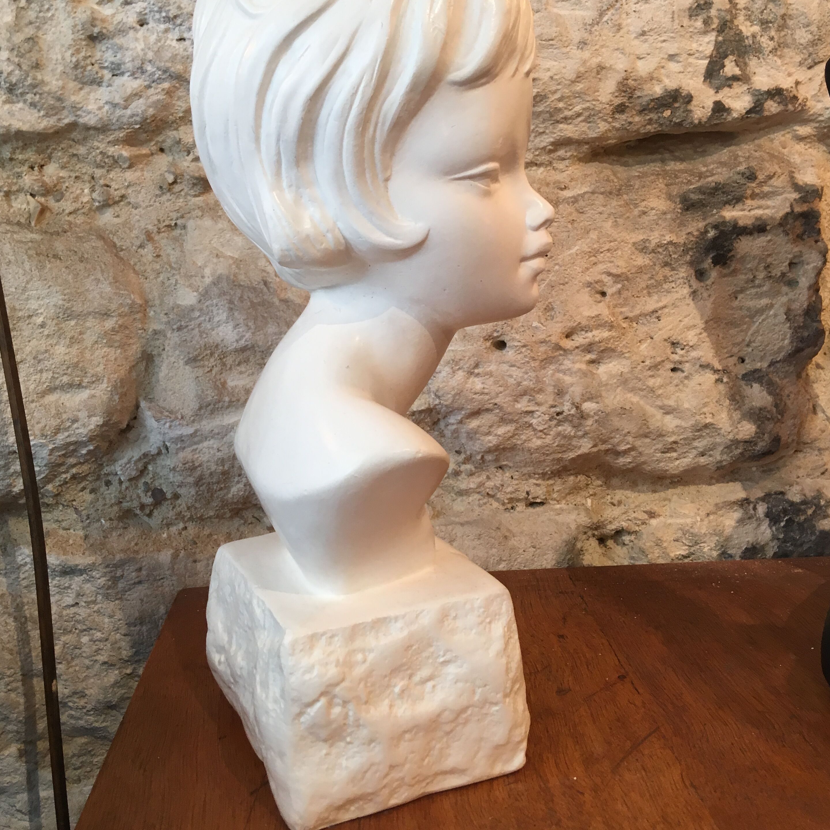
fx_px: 977
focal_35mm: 36
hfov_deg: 46.0
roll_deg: +2.5
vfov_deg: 46.0
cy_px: 367
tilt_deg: -9.9
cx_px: 409
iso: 40
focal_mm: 4.15
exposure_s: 1/33
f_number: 2.2
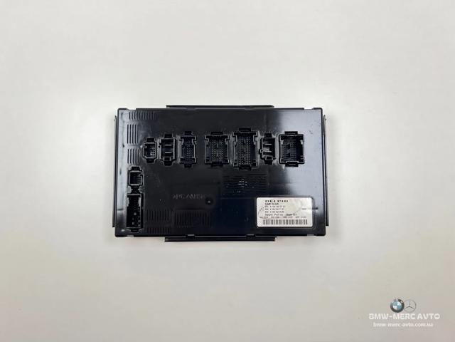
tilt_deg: -85.5
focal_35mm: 26
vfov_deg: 53.1
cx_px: 228
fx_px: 342
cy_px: 171
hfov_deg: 67.3
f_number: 1.5
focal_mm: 5.7
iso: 40
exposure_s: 1/121
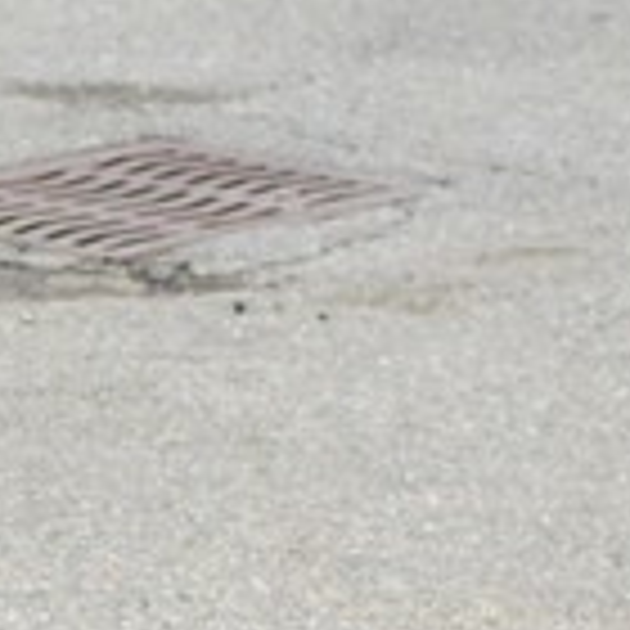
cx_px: -1462
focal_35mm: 326
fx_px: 6715
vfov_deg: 5.3
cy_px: -376
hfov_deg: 5.0
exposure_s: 1/320
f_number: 3.2
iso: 800
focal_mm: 35
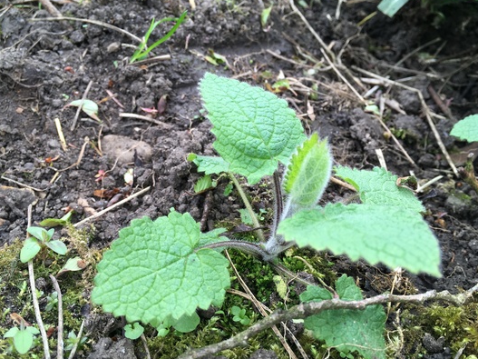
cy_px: 193
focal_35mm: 33
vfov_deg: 42.9
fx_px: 456
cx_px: 219
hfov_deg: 55.3
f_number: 2.2
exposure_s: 1/126
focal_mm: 4.15
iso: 25
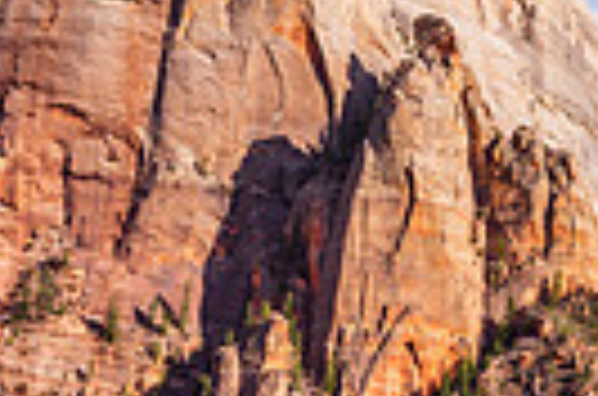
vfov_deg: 12.8
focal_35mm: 105
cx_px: 994
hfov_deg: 16.9
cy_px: 430
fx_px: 1740
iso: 100
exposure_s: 1/180
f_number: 11
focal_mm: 24
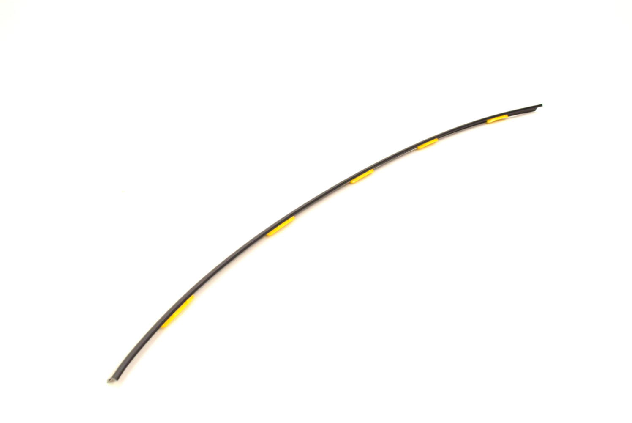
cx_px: 316
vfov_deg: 48.0
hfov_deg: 67.3
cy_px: 212
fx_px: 474
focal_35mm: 27
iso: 400
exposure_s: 1/160
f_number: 6.3
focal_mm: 18
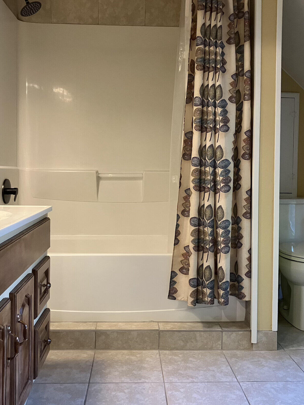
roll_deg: -0.8
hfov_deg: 41.8
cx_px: 150
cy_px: 189
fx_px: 398
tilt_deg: -1.0
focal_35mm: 34
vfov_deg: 53.9
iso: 320
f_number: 1.8
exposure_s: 1/60
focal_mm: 3.99
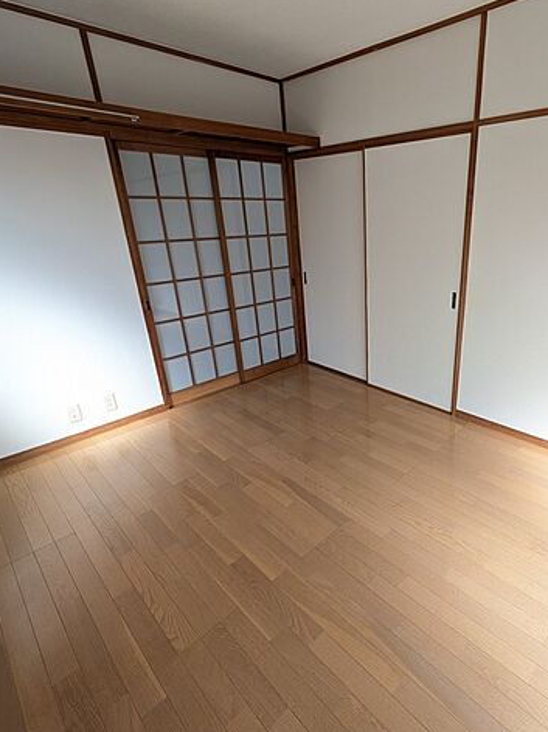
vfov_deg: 84.7
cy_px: 365
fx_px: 401
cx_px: 364
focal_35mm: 19
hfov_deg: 66.8
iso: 49
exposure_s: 1/165
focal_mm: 1.83
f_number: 2.2
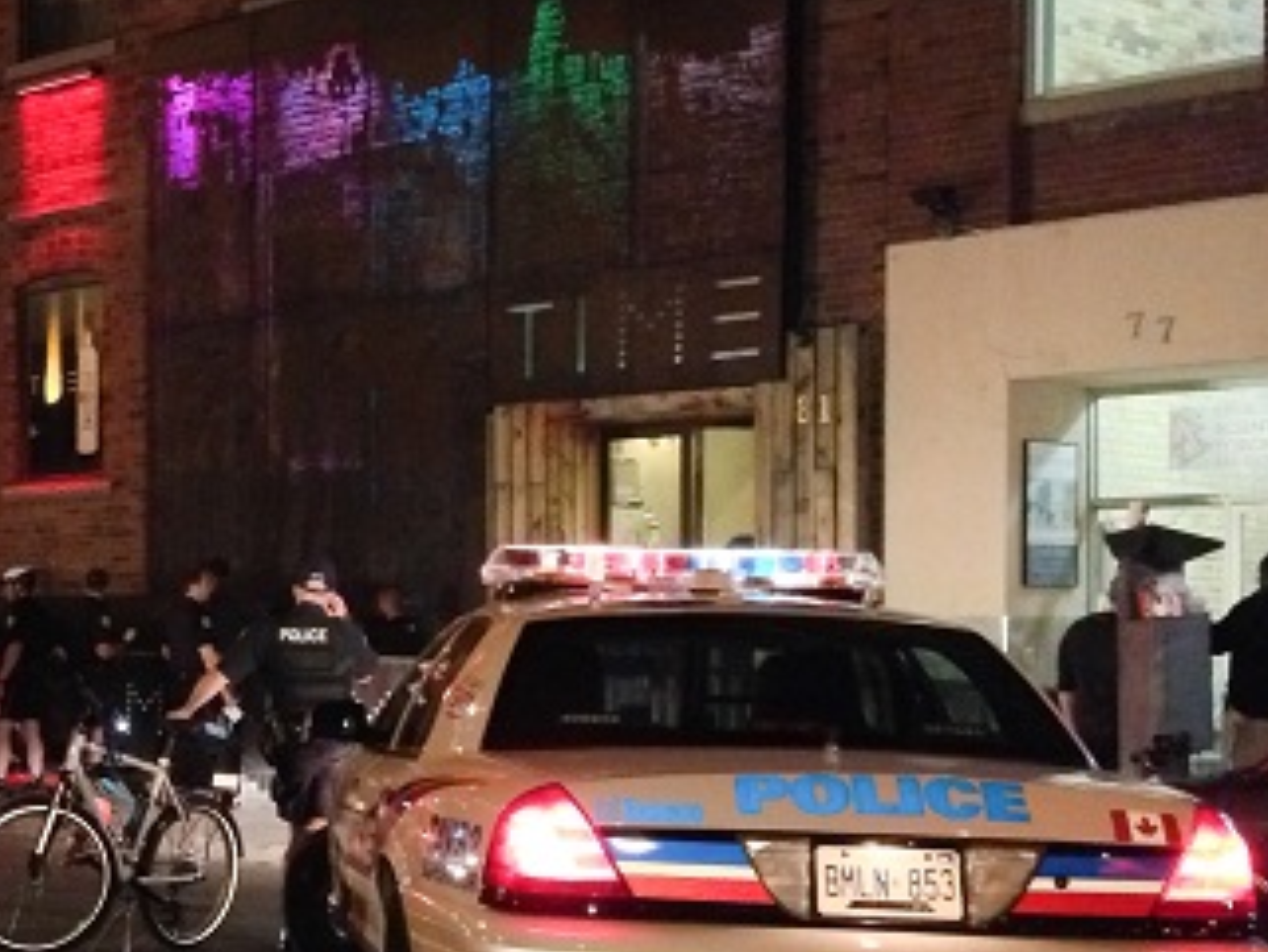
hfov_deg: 25.0
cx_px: -24
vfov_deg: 19.8
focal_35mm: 74
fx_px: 2712
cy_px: 632
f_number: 2.4
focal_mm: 4.12
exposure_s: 1/15
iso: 800
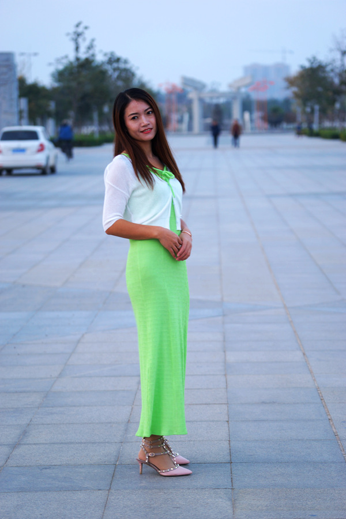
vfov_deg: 18.3
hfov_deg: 12.2
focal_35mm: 112
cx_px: 173
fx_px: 1615
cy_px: 260
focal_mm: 112
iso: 200
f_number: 4
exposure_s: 1/30
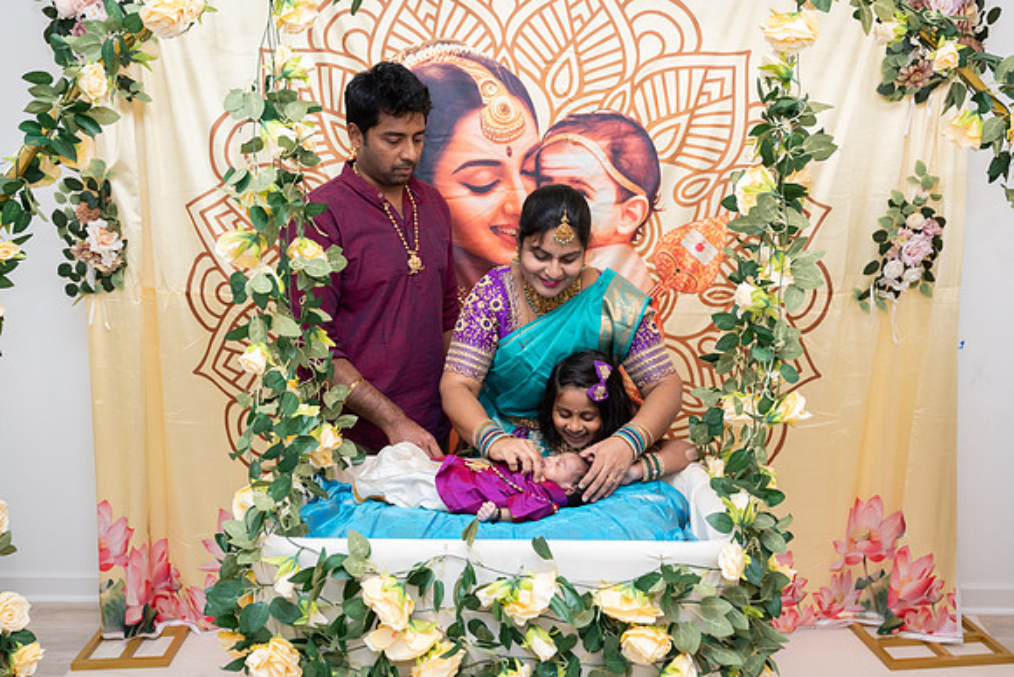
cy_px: 338
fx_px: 845
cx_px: 507
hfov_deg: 61.9
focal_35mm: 30
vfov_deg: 43.6
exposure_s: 1/200
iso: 500
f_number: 3.5
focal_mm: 30
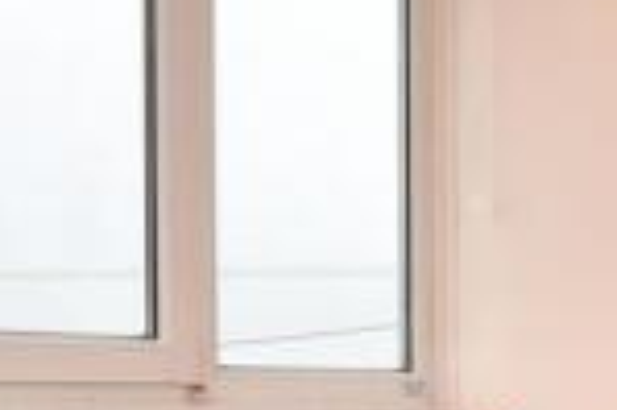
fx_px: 1130
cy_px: 437
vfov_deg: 19.8
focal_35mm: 66
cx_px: 625
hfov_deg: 28.5
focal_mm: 10
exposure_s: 1/15
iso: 100
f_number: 8
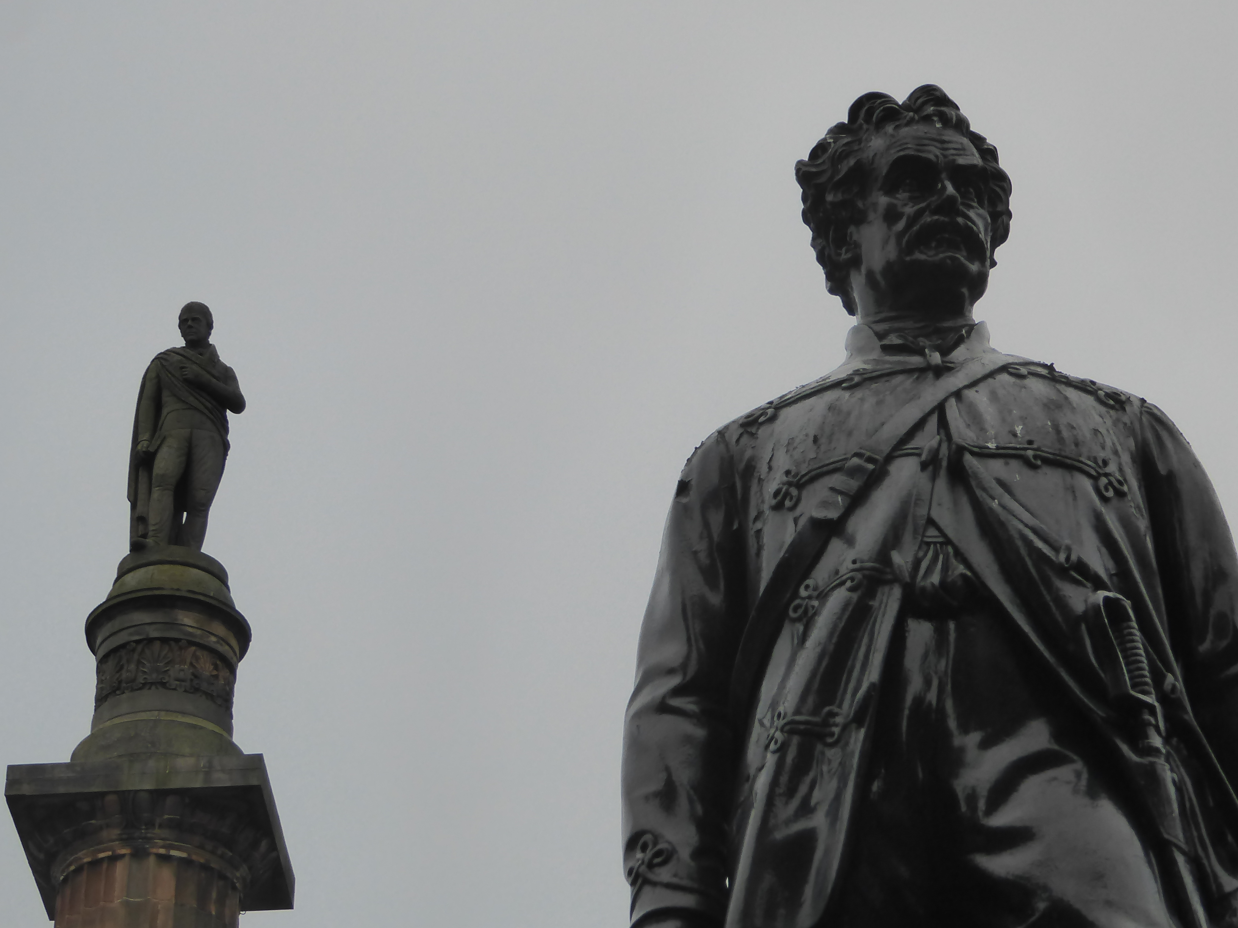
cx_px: 655
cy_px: 516
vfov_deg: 11.3
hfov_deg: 15.1
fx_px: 4685
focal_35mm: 131
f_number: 5
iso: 160
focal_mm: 17.5
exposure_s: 1/125
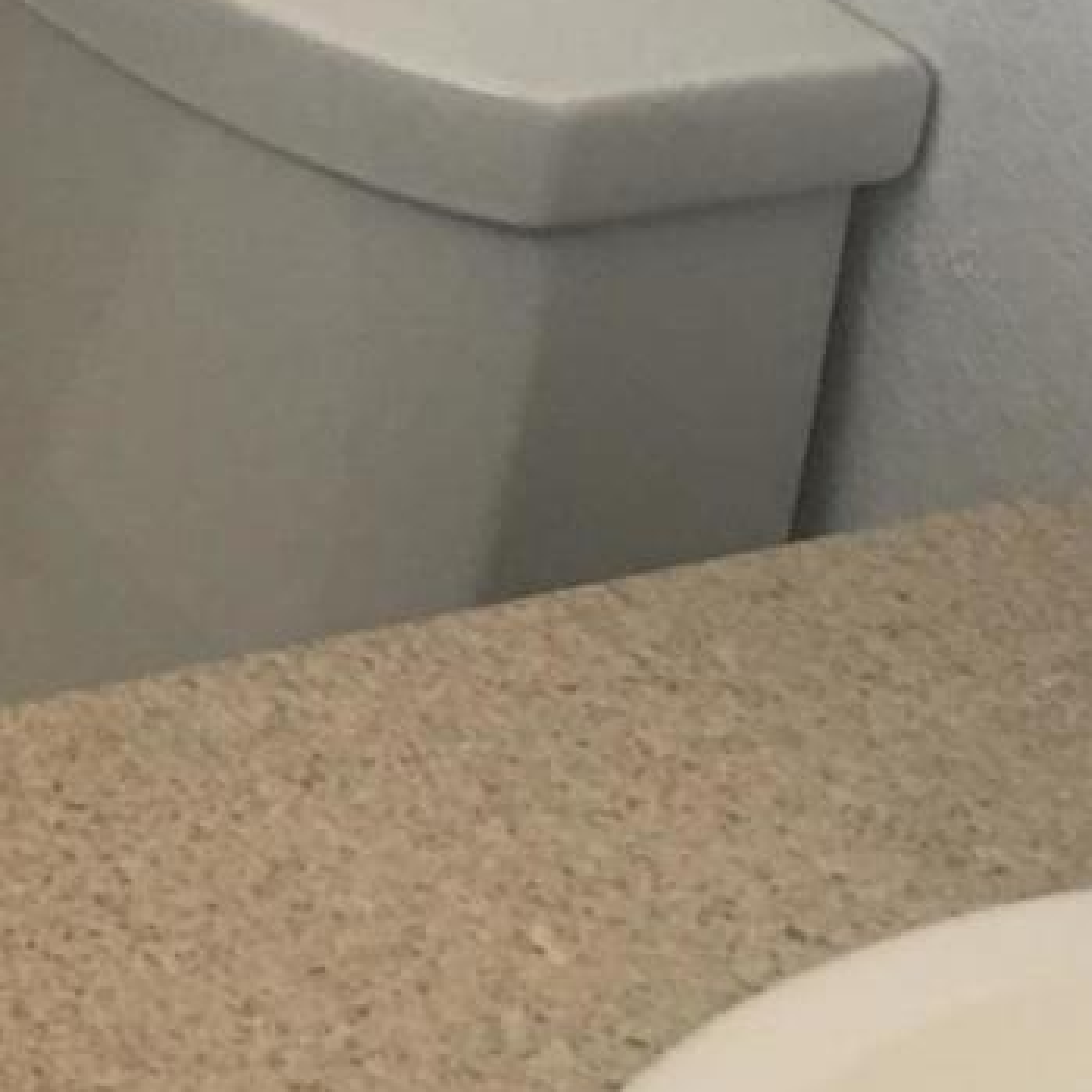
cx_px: -482
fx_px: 5246
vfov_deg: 11.3
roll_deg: -0.8
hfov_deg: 11.5
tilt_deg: -16.3
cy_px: -648
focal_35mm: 147
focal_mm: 4.15
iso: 40
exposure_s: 1/30
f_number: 2.2
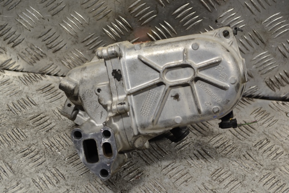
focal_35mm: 60
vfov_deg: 22.6
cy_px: 96
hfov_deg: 33.4
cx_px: 144
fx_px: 481
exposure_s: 1/30
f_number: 5.3
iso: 125
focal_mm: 40
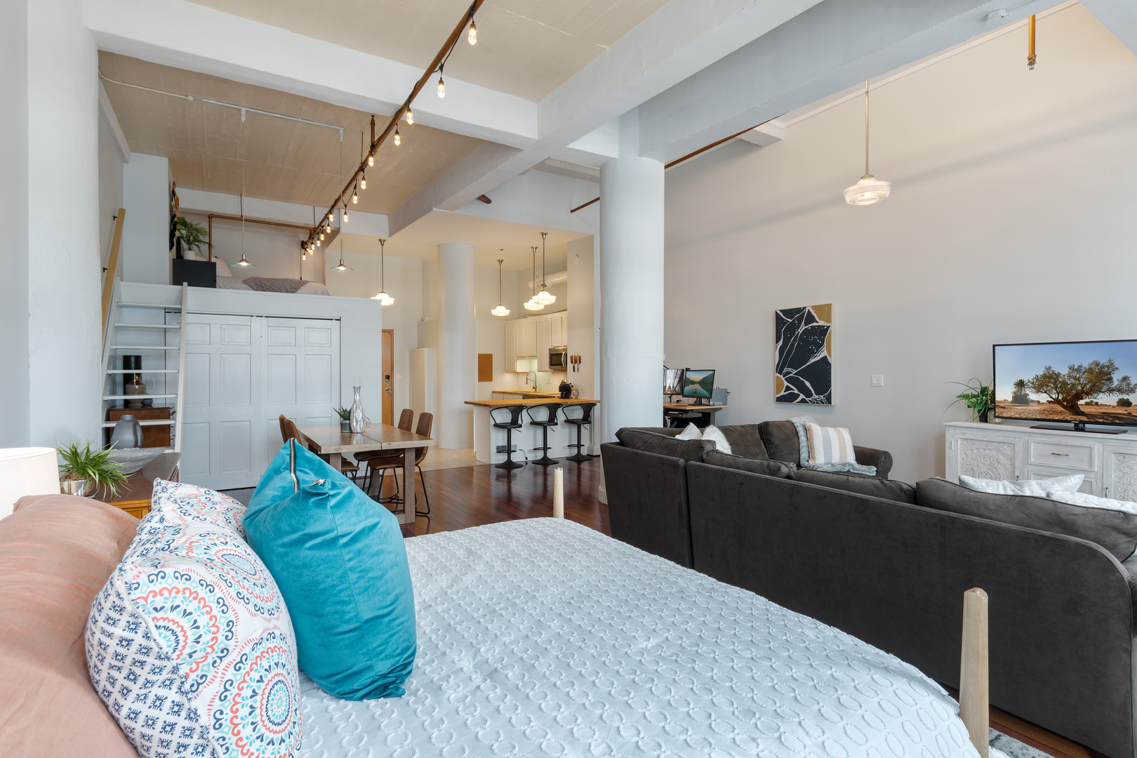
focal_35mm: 17
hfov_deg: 93.3
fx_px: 537
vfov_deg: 70.4
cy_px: 379
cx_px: 568
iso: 160
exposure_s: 1/6
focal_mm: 11.5
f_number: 8
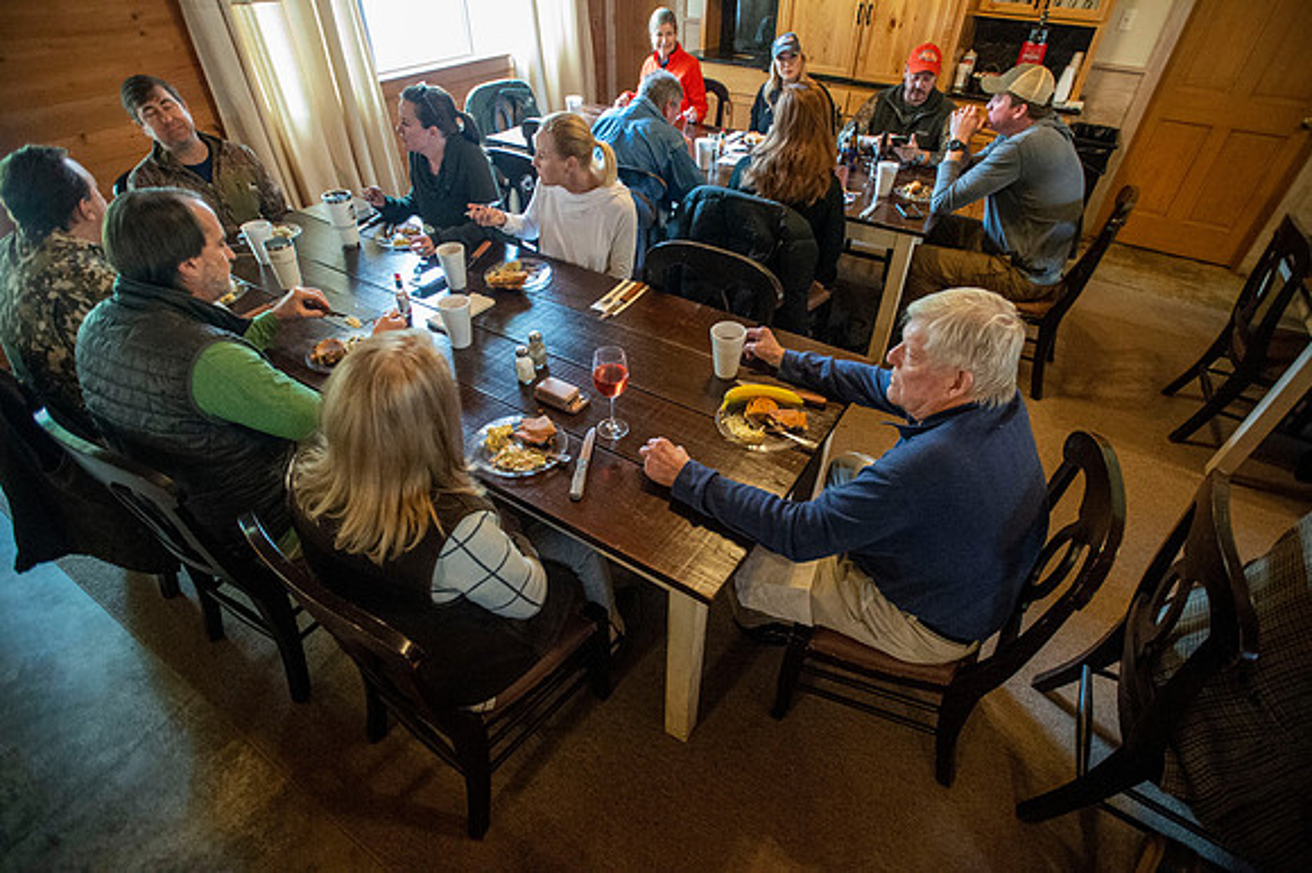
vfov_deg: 70.4
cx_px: 656
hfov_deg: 93.3
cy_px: 436
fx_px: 619
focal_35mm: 17
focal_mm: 17
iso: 12800
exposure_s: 1/250
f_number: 2.8
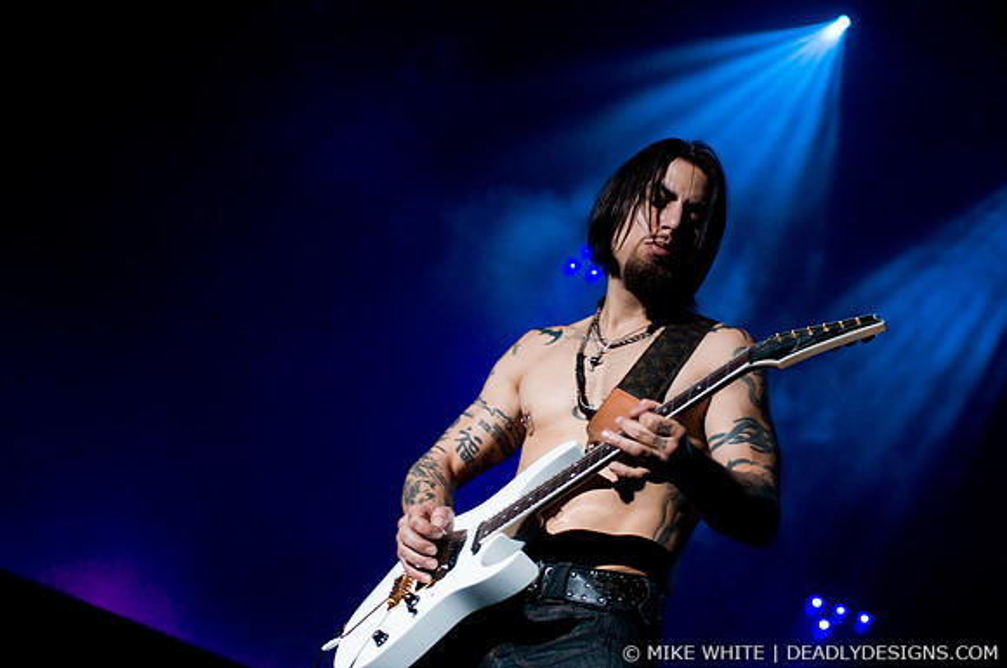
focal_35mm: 72
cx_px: 504
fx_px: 2011
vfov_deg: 18.9
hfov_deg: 28.1
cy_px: 334
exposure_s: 1/200
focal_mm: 48
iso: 800
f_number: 3.5
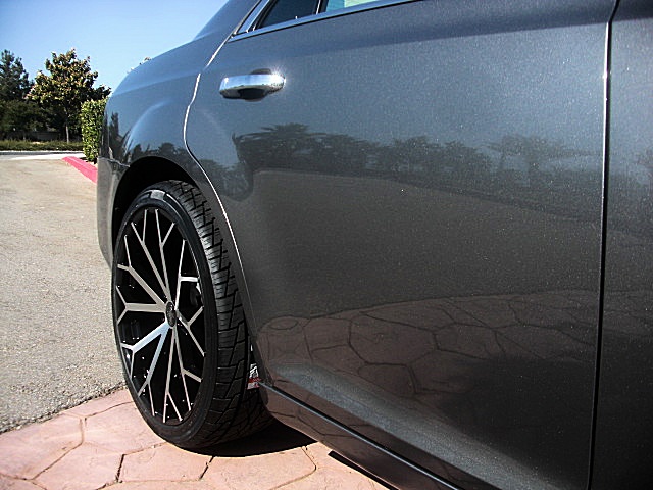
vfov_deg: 39.7
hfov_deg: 51.4
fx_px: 679
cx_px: 326
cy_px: 245
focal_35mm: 36
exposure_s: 1/640
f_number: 2.8
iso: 50
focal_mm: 6.3
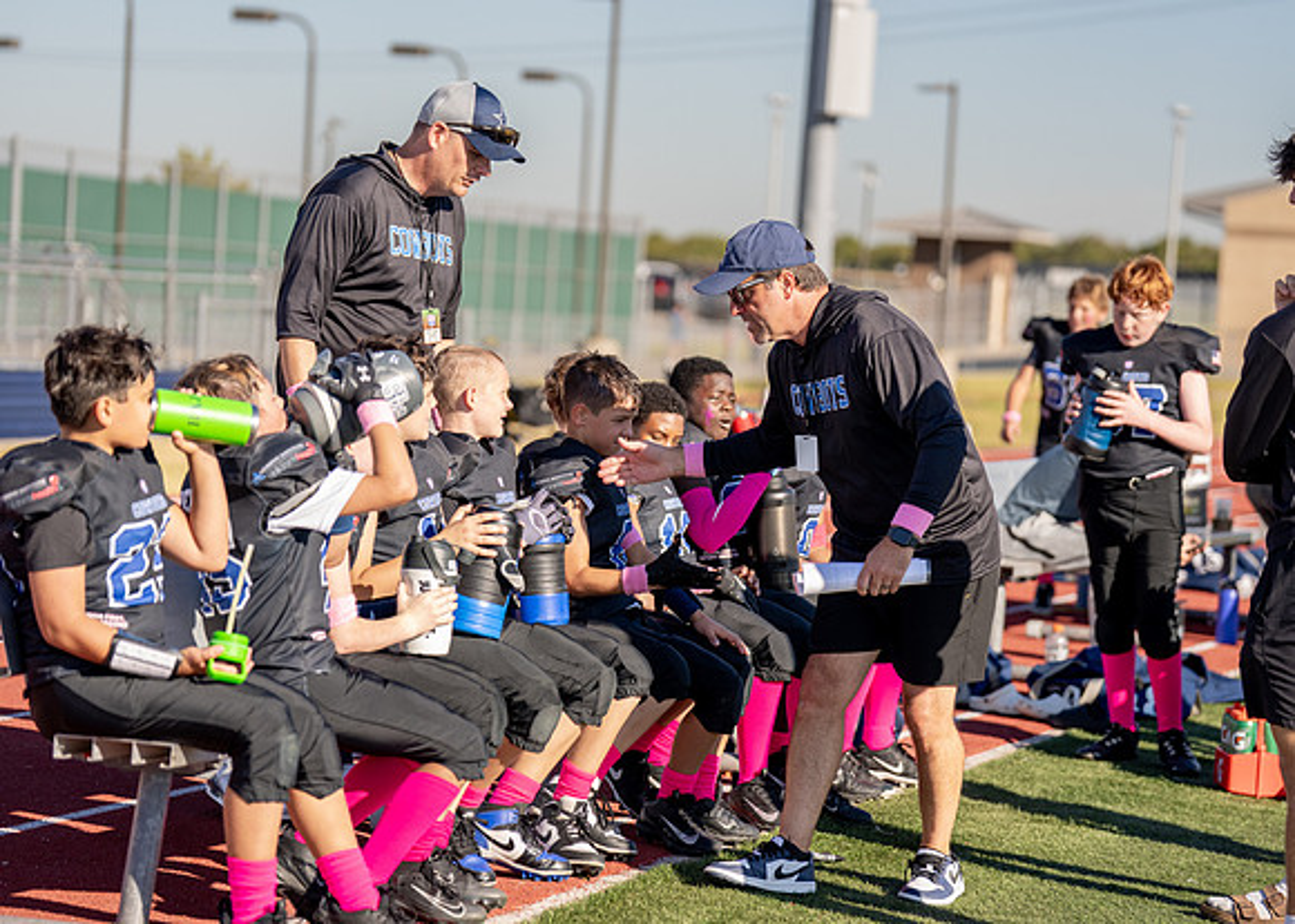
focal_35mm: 120
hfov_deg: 16.7
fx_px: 4401
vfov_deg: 12.0
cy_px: 466
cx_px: 655
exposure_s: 1/1600
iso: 160
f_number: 2.8
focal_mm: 111
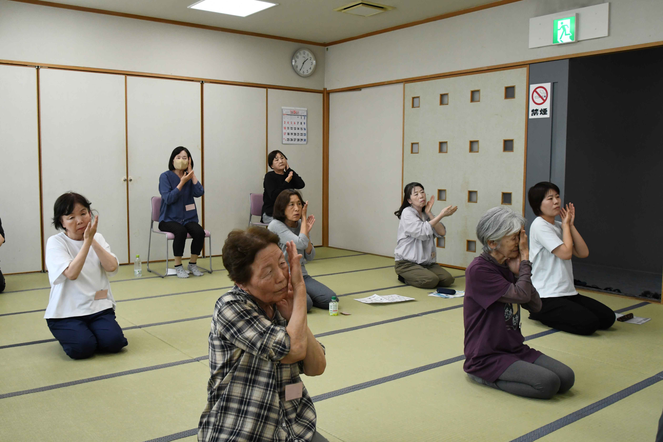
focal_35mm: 33
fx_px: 608
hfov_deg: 57.2
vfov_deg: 40.0
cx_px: 332
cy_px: 221
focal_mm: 22
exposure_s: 1/250
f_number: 7.1
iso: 2000
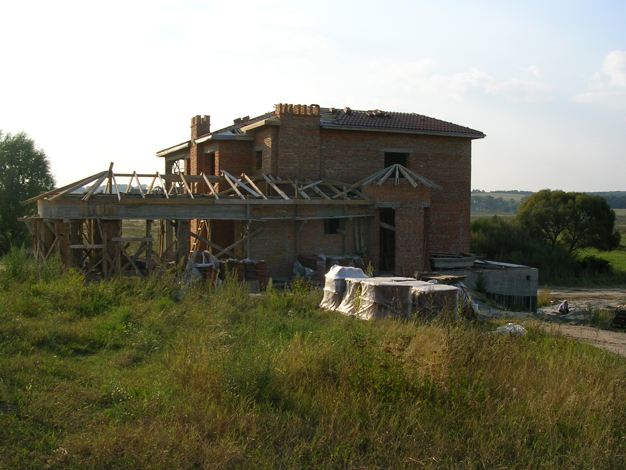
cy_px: 235
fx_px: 705
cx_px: 315
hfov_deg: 47.9
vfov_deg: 36.8
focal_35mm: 39
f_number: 5.6
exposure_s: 1/246
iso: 50
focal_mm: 5.8
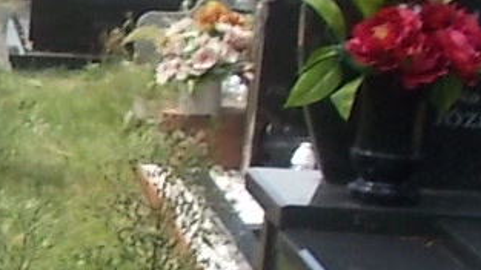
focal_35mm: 145
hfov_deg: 12.5
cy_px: 209
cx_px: -572
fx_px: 1849
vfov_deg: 8.4
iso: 80
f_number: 3.2
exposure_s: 1/400
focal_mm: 4.6
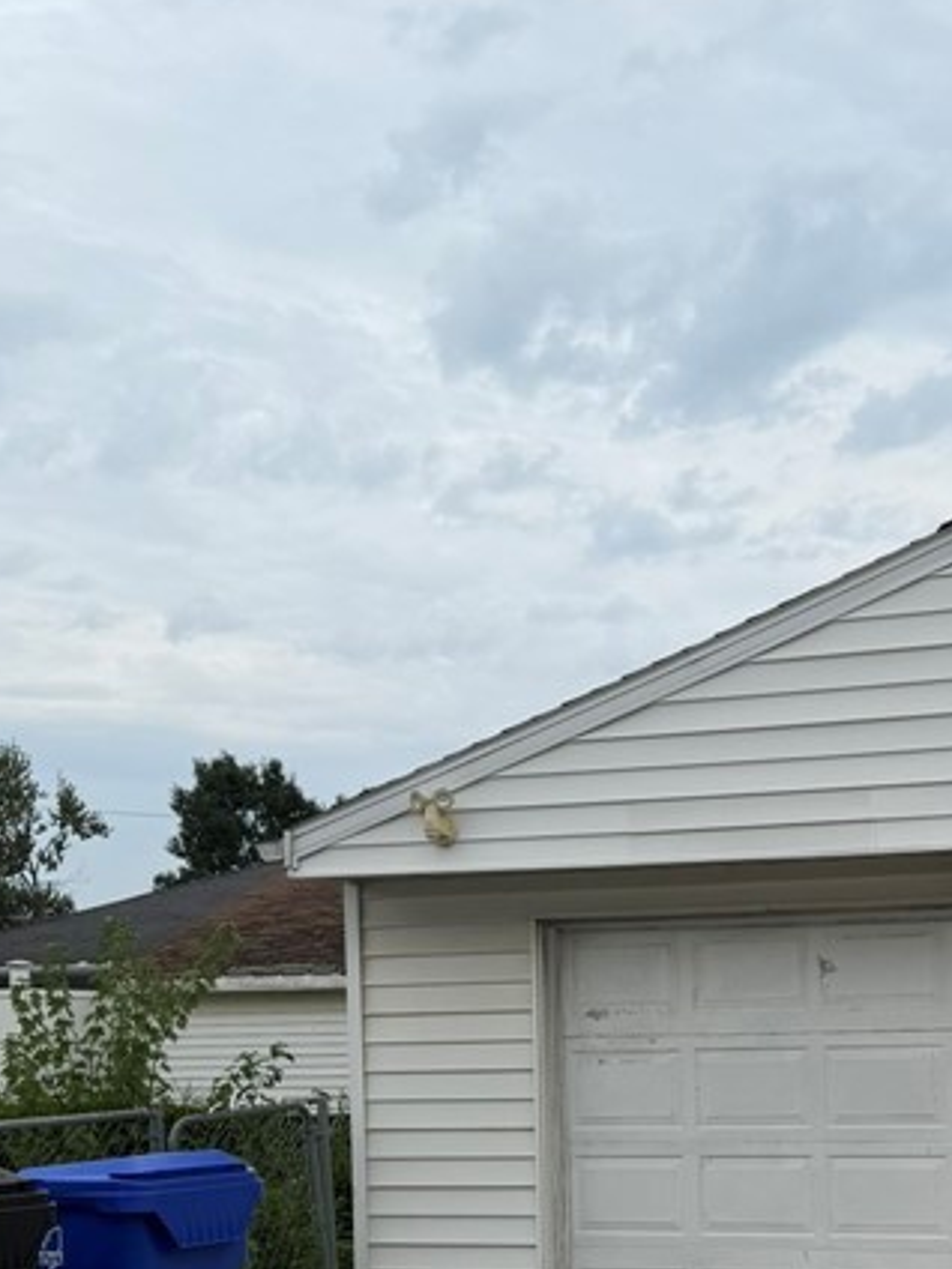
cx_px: 862
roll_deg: +1.4
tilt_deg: -1.9
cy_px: 1107
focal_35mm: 58
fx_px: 2127
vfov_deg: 31.9
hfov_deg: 24.5
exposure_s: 1/1901
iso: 80
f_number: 1.78
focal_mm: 6.76
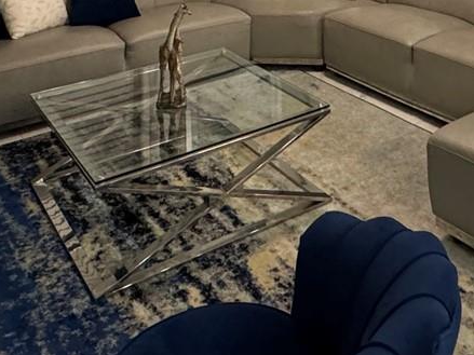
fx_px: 698
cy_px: -234
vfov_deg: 21.6
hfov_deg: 36.8
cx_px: 342
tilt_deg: +3.9
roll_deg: +1.7
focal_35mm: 51
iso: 500
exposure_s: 1/60
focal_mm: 2.22
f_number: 2.2
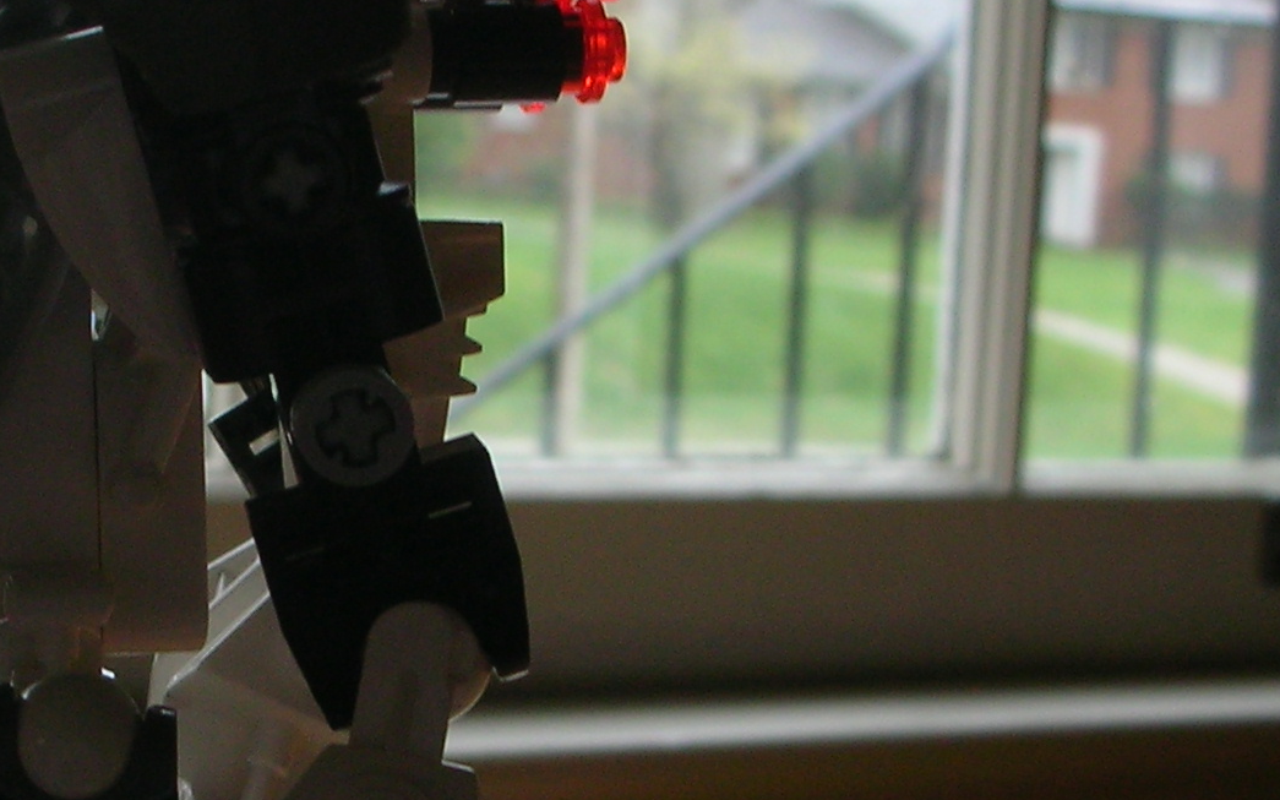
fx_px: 3488
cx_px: 135
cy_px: 620
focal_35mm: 100
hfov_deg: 20.4
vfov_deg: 13.0
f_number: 3
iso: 50
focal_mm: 5.8
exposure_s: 1/61.1
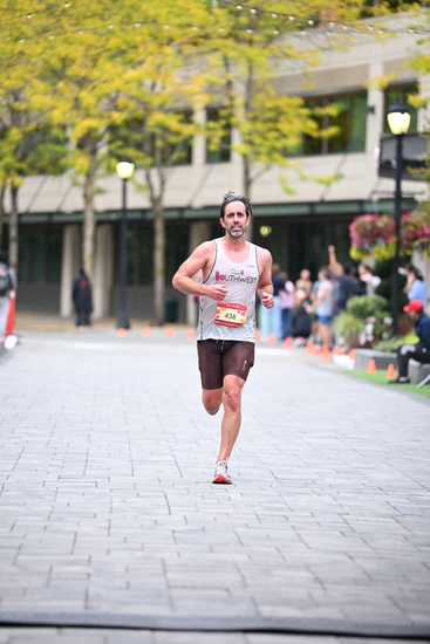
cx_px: 215
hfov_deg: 8.6
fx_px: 2865
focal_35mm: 160
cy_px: 322
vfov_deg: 12.8
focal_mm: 160
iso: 1250
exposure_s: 1/1600
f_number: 2.8
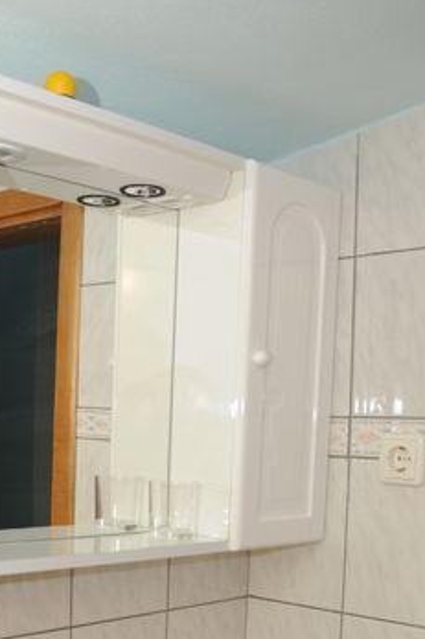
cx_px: 115
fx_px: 886
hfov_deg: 26.7
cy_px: 542
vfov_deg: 37.7
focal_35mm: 50
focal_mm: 18
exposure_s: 1/60
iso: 200
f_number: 5
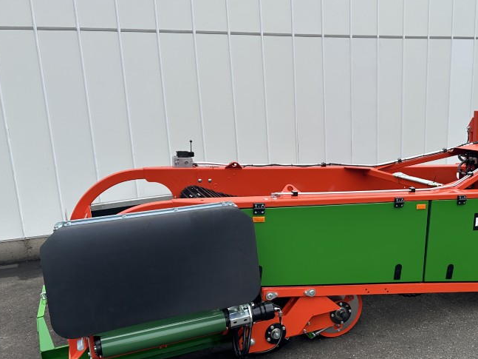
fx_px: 525
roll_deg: +2.2
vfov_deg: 37.6
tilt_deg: -13.7
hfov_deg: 47.6
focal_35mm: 38
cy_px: 212
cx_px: 344
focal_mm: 6.86
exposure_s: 1/1119
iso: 80
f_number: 1.78
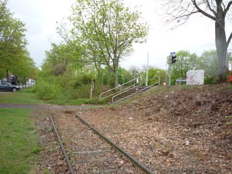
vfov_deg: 44.2
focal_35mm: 32
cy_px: 87
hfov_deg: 56.8
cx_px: 116
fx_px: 214
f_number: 4
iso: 100
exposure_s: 1/125
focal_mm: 5.2
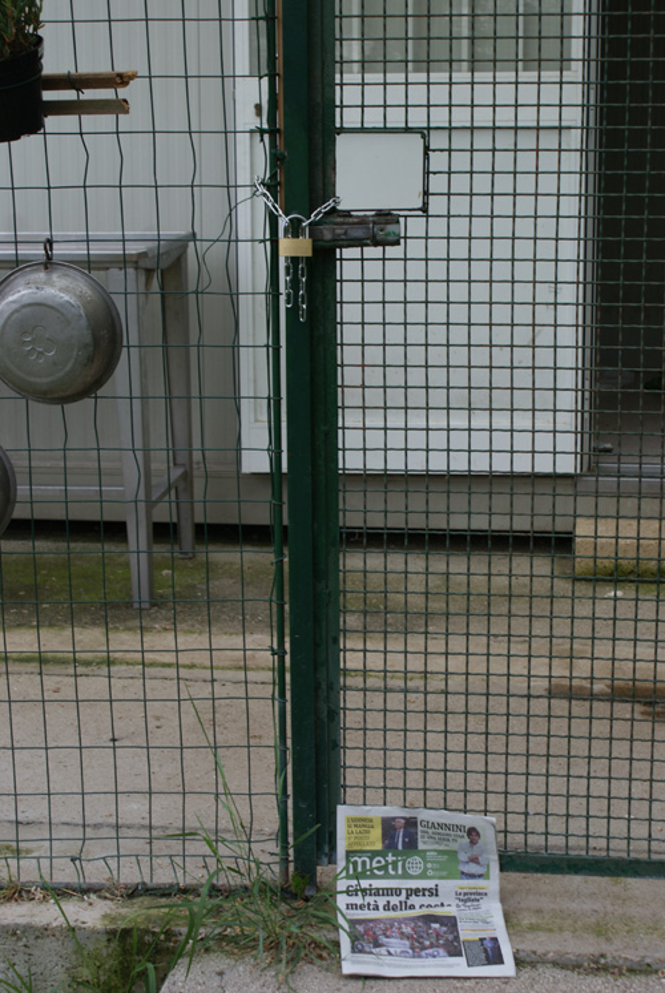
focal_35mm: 68
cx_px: 332
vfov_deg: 29.8
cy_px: 496
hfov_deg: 20.2
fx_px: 1865
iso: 100
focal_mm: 45
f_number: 6.3
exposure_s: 1/100
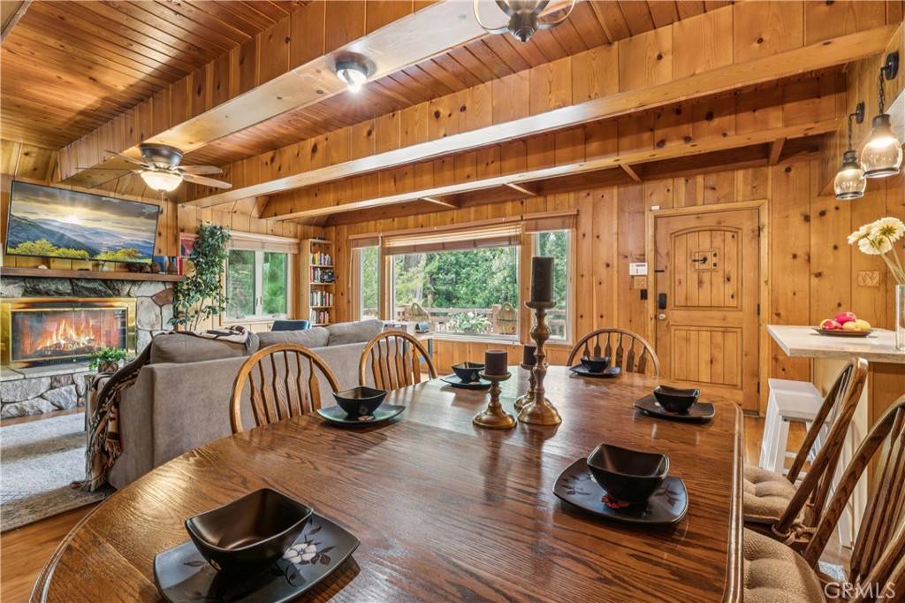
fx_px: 417
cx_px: 452
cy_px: 302
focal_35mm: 17
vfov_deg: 71.7
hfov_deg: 94.7
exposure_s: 2
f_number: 13
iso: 100
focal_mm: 16.6
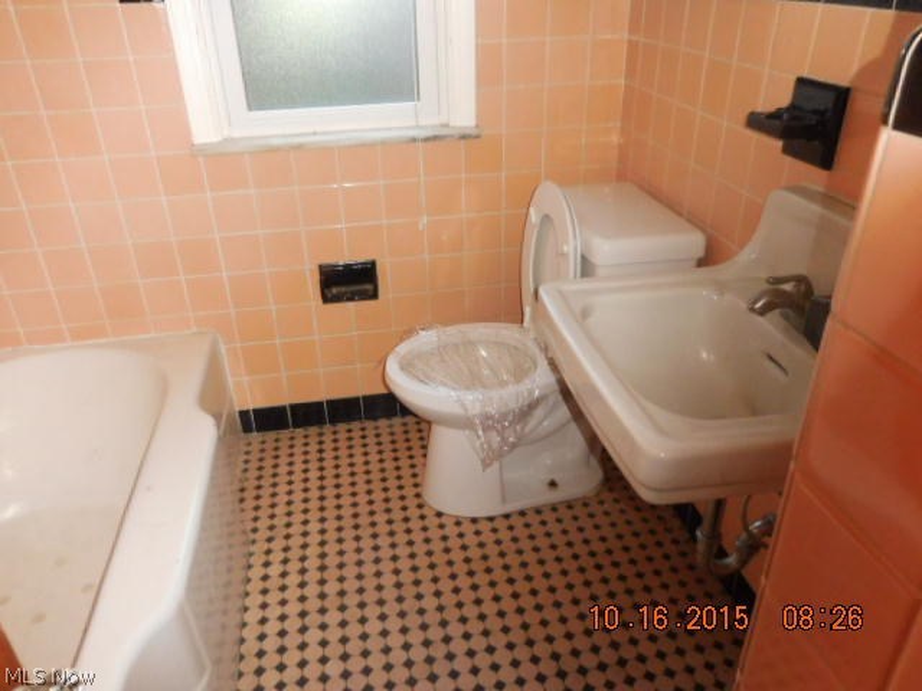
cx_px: 461
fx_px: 666
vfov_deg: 54.9
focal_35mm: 25
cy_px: 346
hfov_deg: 69.4
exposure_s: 1/25
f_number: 3.3
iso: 640
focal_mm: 4.5
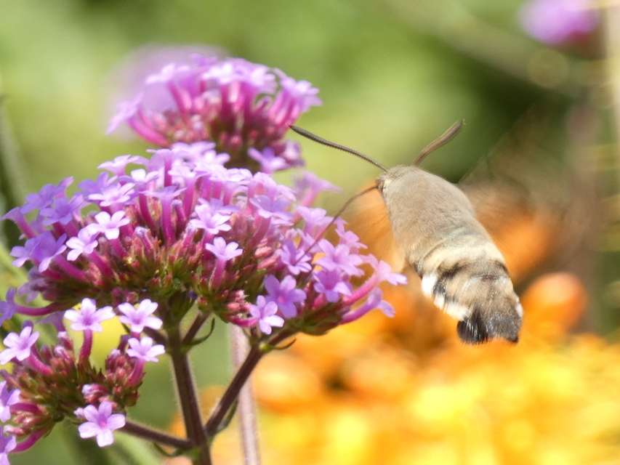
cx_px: 310
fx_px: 7398
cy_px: 232
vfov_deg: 3.6
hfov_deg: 4.8
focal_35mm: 413
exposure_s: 1/80
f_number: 5.6
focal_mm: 74
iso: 80
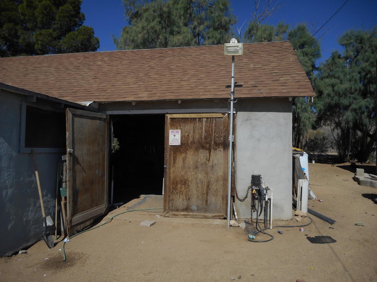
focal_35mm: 26
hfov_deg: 67.3
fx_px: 283
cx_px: 186
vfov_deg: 53.0
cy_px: 137
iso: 80
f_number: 10.5
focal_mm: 4.5
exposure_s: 1/250
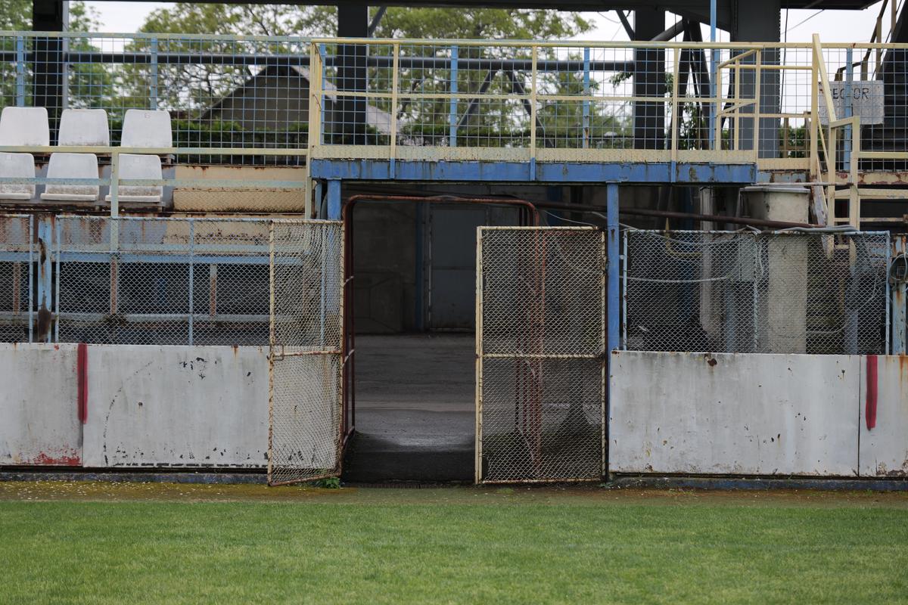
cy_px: 302
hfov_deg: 19.5
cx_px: 454
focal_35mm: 105
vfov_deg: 13.0
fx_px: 2648
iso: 160
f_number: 4
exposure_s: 1/1000
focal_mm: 105
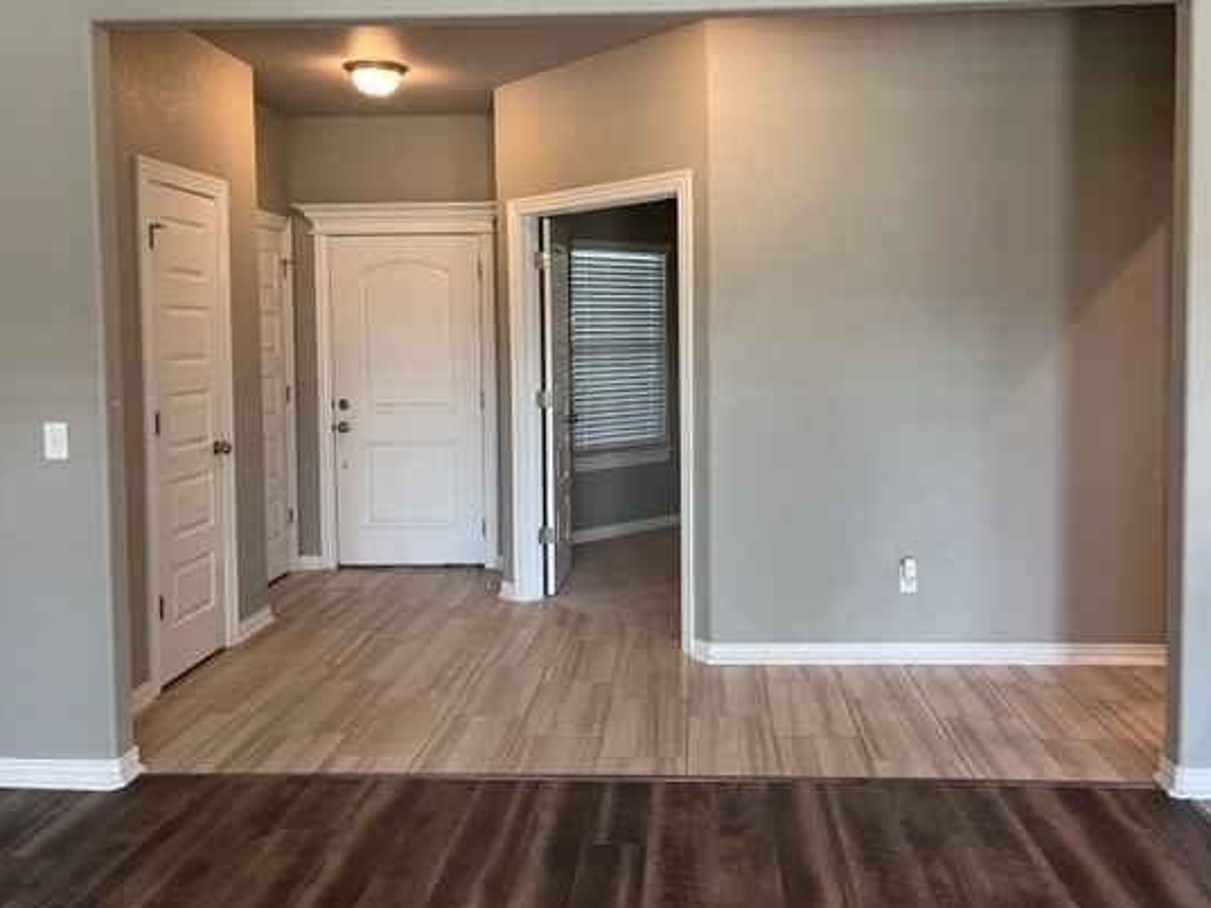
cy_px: 397
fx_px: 1085
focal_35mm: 31
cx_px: 647
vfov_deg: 45.4
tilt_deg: -1.8
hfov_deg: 58.3
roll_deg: +0.7
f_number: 1.6
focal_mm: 5.1
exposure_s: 1/60
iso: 100
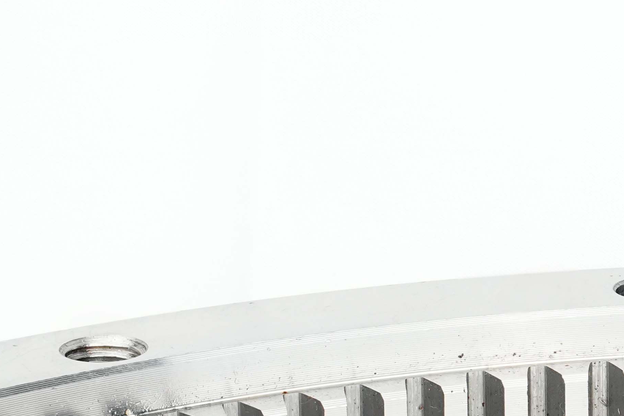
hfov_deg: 7.5
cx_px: 949
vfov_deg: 5.1
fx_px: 4661
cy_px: 579
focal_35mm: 269
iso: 2000
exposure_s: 1/640
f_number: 9
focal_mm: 70
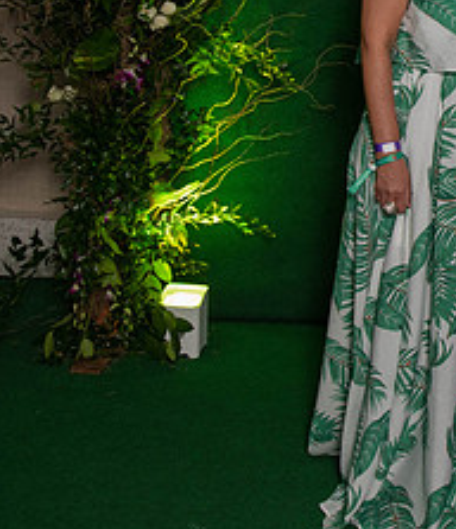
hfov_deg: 22.0
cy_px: 73
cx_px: 519
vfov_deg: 26.4
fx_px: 1098
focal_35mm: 68
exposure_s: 1/50
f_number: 4.5
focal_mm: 24
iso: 500
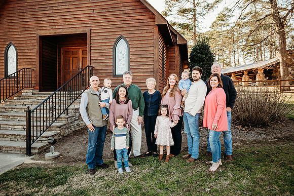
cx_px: 147
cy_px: 98
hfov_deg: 73.7
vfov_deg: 53.2
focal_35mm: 24
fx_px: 196
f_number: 1.8
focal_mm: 24
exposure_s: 1/320
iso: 100
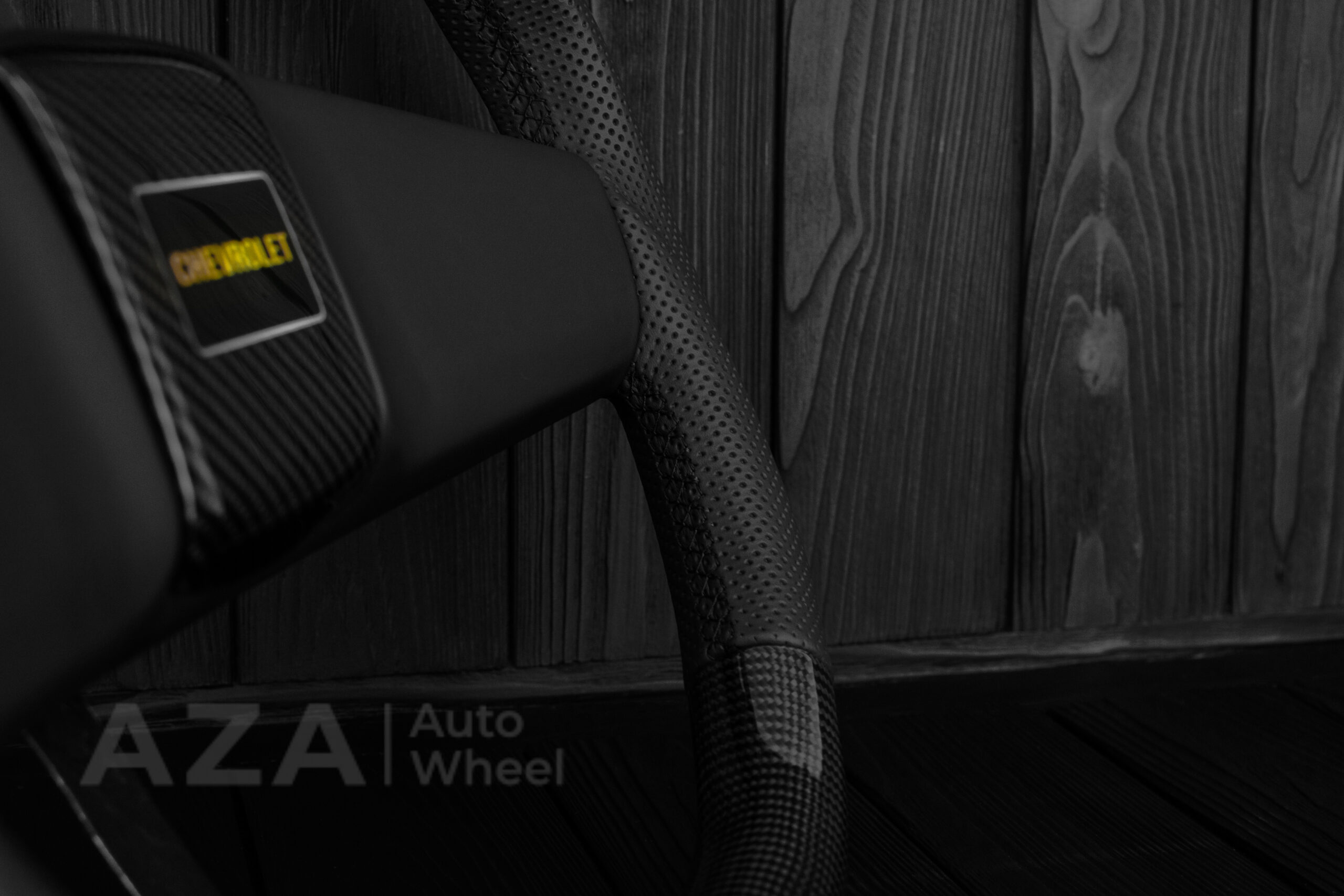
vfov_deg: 25.8
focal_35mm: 52
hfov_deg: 37.8
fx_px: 1960
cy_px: 448
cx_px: 672
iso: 500
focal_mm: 35
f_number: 6.3
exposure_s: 1/125
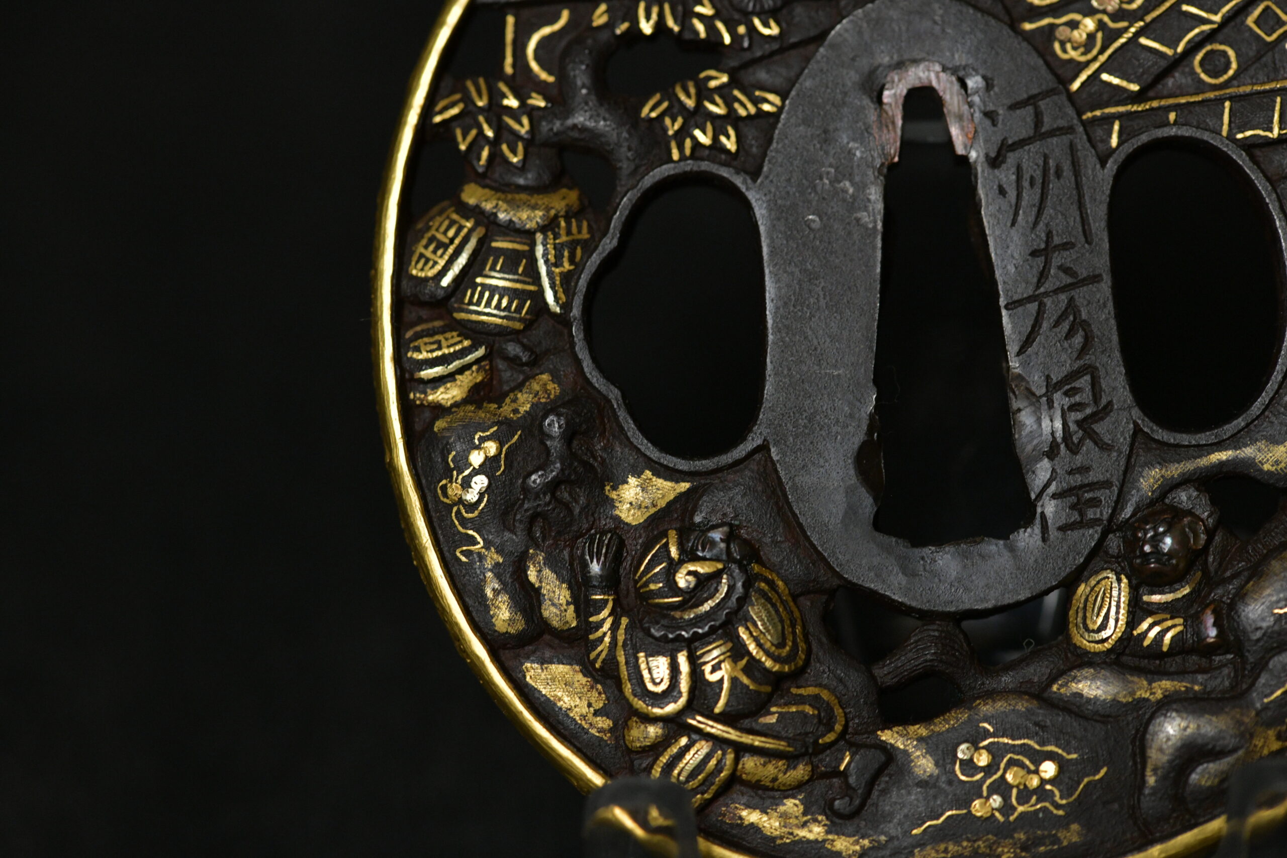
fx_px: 3754
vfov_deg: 13.0
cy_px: 429
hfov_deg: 19.5
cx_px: 644
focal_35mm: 105
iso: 3600
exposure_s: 1/125
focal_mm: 105
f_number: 9
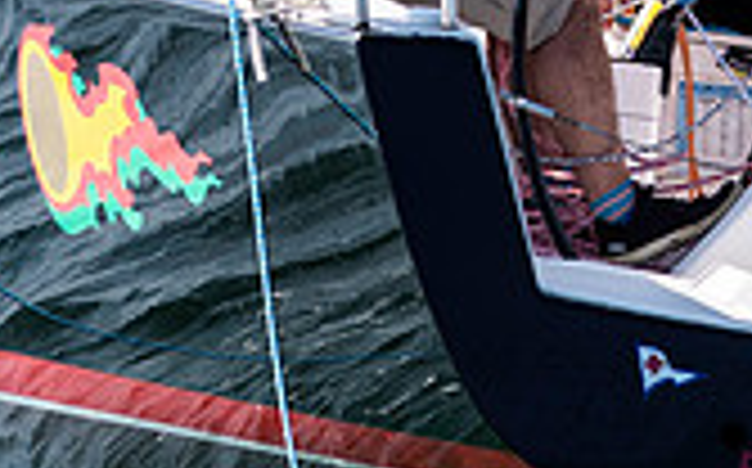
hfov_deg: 1.3
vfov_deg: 0.8
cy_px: -344
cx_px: 689
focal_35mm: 1598
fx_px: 32717
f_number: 5
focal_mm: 300
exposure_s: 1/2000
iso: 200
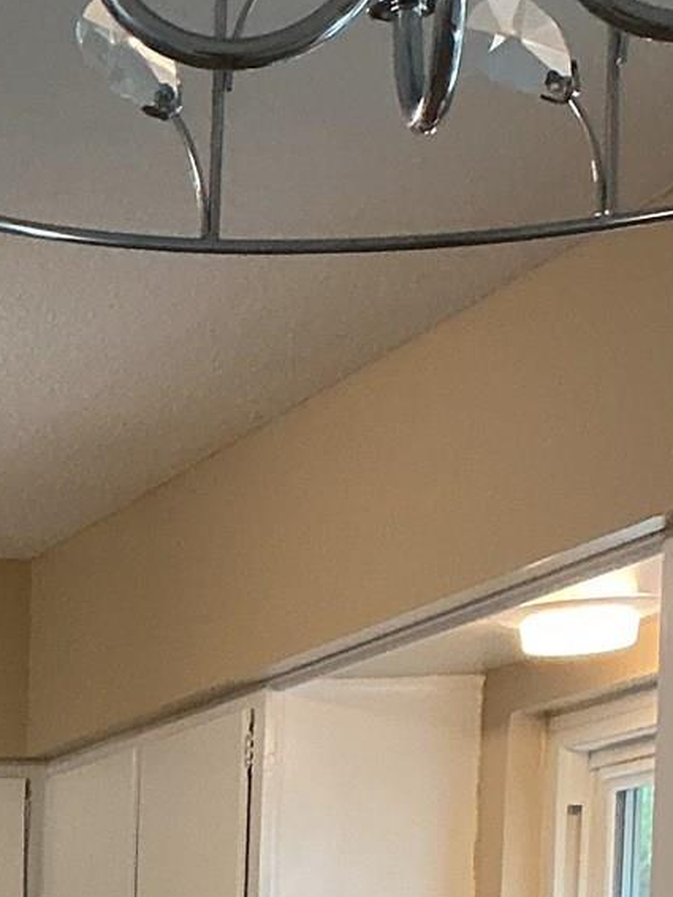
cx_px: -526
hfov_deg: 11.7
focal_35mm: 118
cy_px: 1513
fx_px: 3057
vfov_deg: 14.9
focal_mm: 3
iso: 160
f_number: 1.8
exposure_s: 1/60
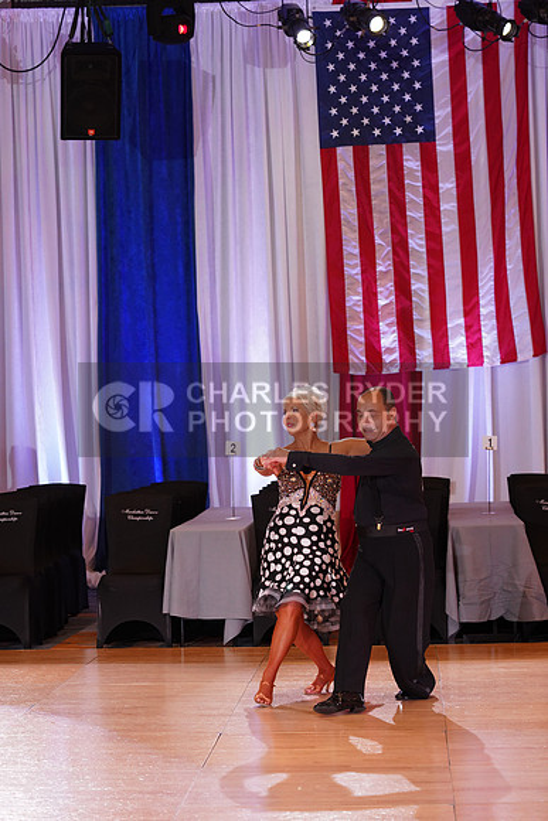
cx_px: 274
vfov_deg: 19.5
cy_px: 410
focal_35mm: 105
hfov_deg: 13.0
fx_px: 2396
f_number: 5.6
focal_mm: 105
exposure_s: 1/160
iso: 2000
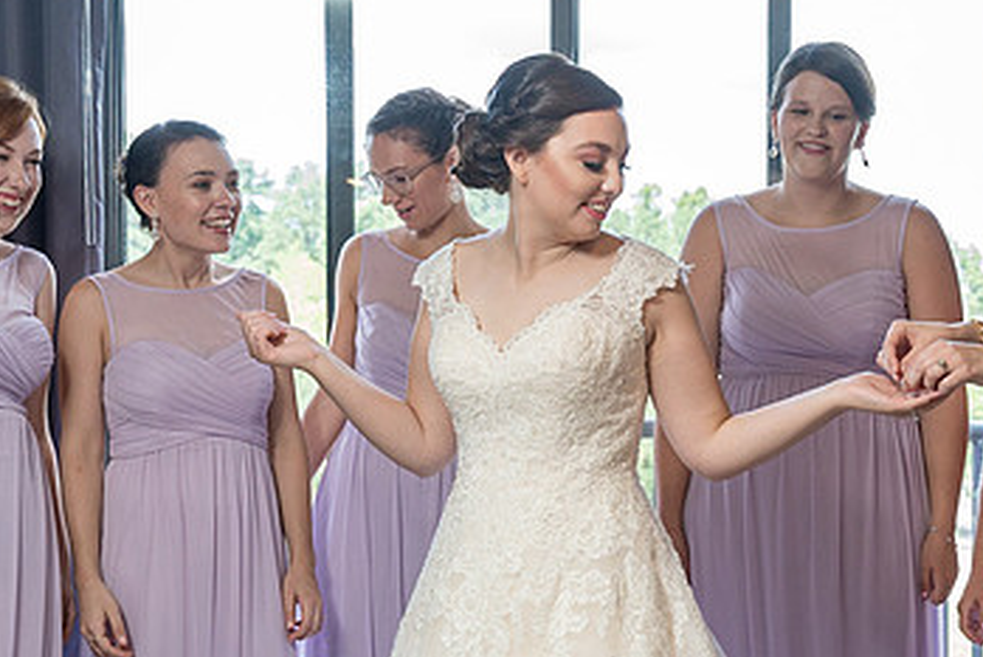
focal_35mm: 82
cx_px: 651
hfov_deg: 24.6
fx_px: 2240
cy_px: 398
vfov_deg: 16.7
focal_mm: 47
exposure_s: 1/200
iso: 1000
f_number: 5.6
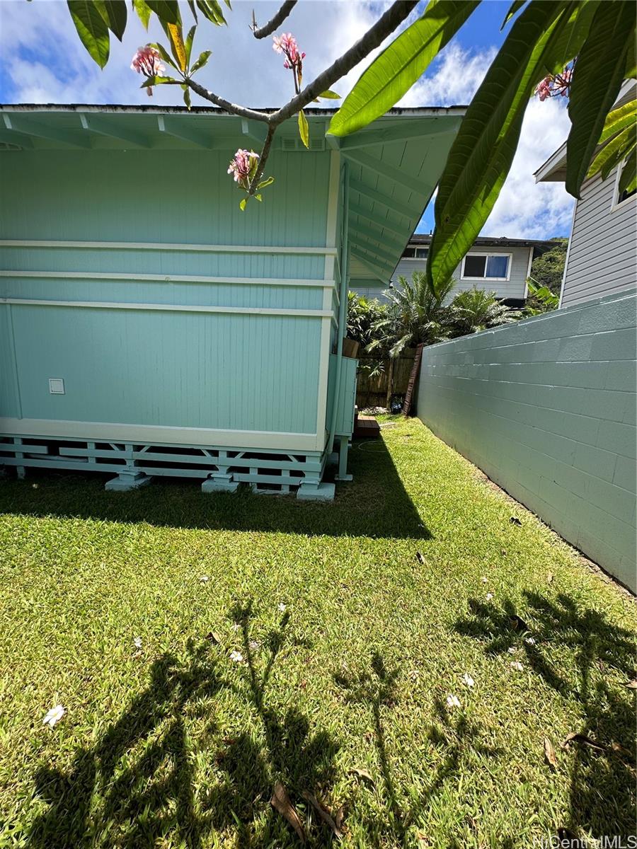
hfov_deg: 85.7
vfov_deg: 102.1
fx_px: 344
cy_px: 424
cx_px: 318
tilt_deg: -9.0
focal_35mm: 14
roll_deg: -2.0
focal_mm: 2.22
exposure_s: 1/759
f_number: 2.2
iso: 50
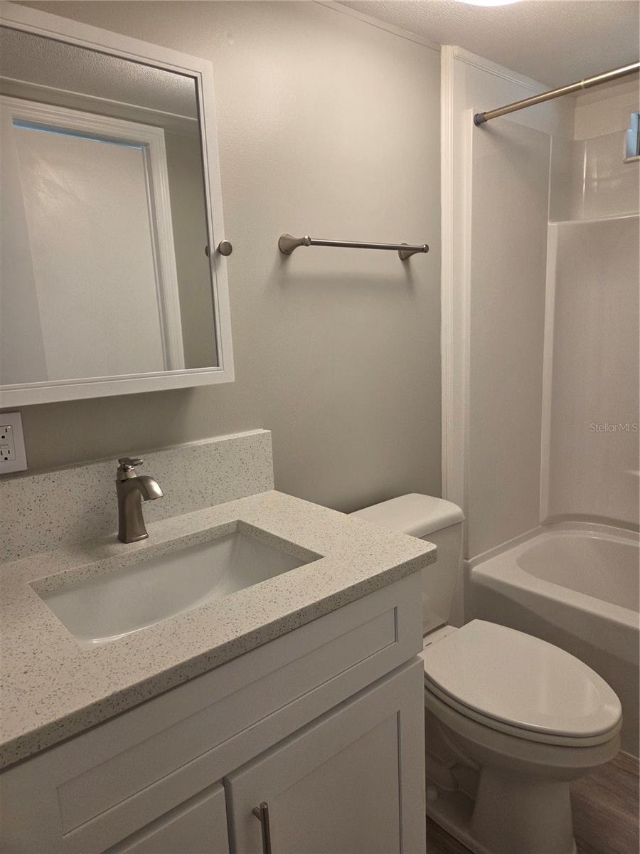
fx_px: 567
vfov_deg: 73.9
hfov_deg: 58.9
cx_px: 320
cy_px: 427
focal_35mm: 23
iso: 160
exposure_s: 1/120
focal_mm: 5.4
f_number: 1.8
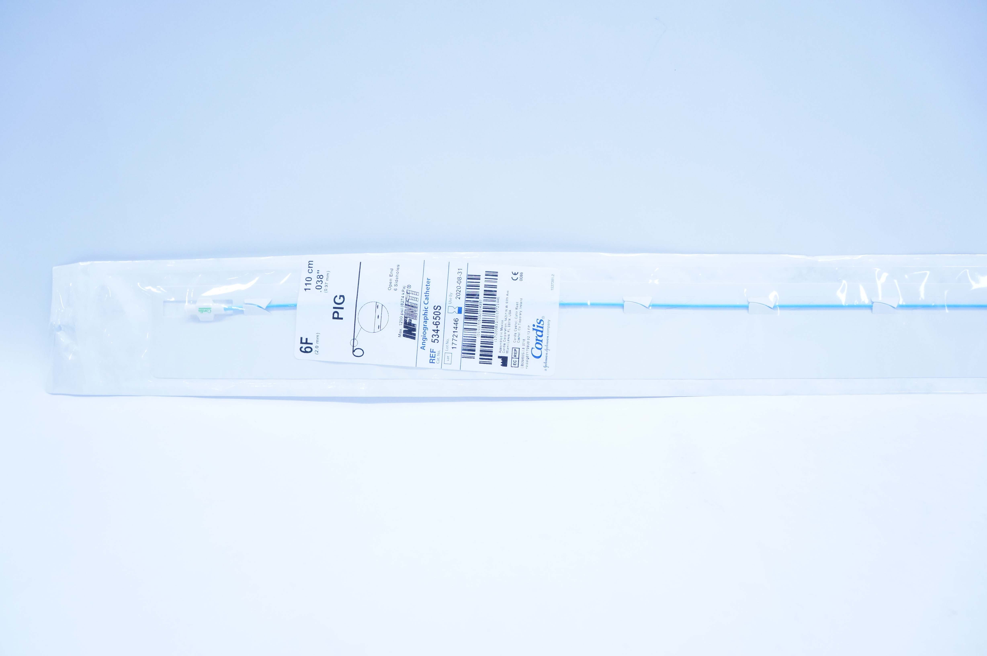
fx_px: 739
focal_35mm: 27
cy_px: 328
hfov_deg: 67.4
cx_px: 494
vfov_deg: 47.8
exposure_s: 1/125
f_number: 5.6
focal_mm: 18
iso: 800
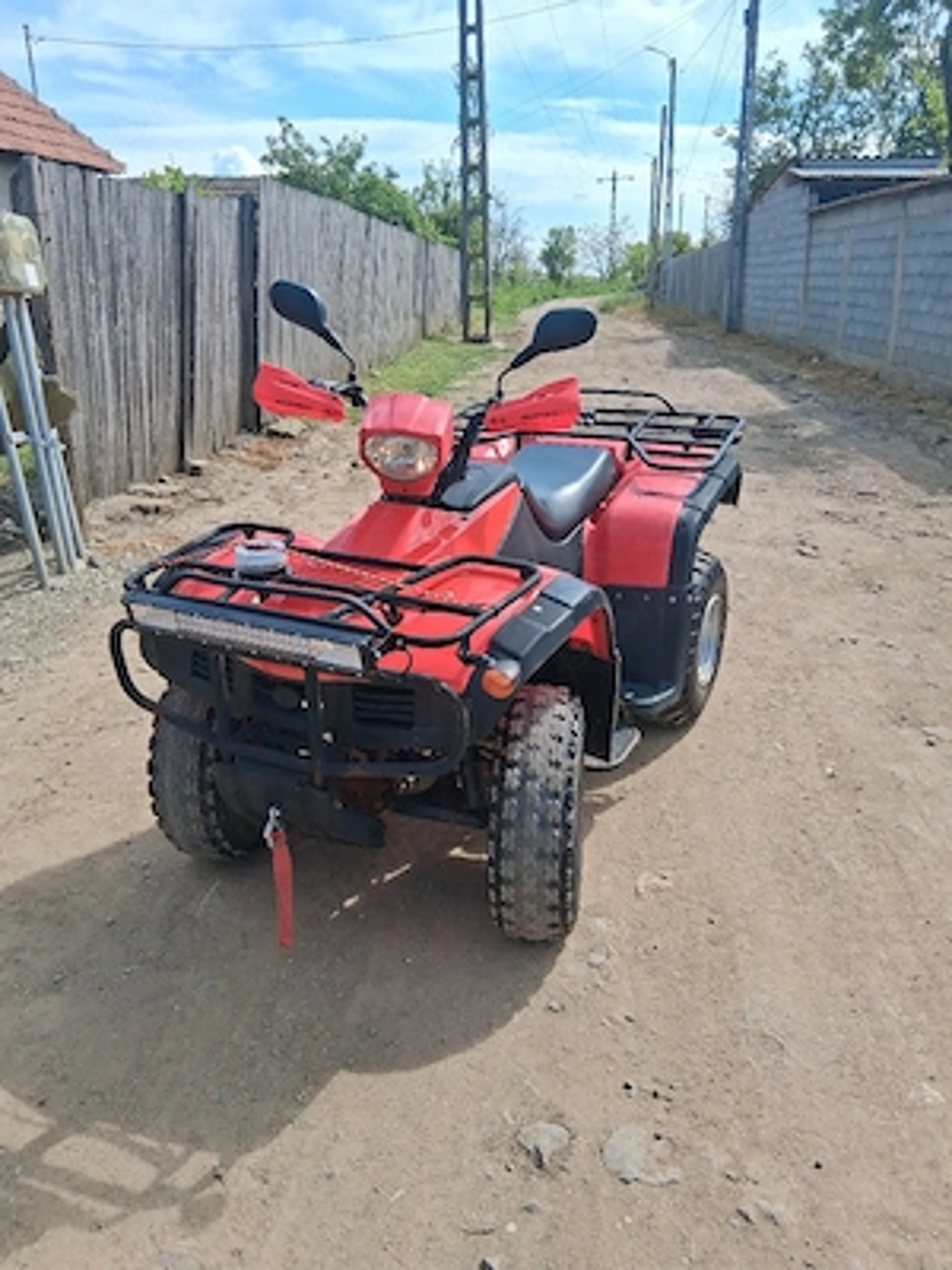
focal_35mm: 26
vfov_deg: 67.3
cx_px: 476
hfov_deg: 53.1
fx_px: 953
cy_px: 635
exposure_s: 1/667
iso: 25
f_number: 1.8
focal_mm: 3.98
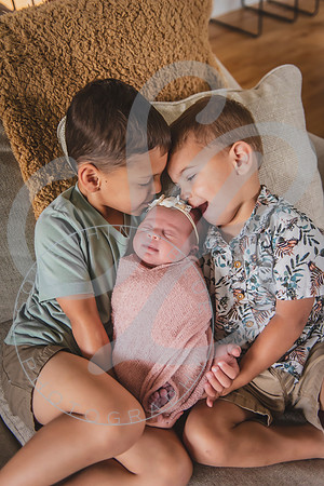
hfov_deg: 41.1
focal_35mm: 32
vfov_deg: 58.7
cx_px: 162
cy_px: 243
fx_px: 432
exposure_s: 1/200
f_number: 2.8
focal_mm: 32
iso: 1600
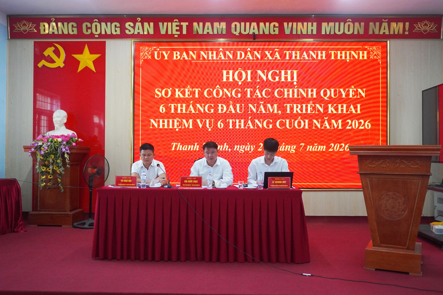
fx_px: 425
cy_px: 148
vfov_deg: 38.4
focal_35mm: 34
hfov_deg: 55.1
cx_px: 222
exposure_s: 1/160
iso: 2500
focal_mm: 23
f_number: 4
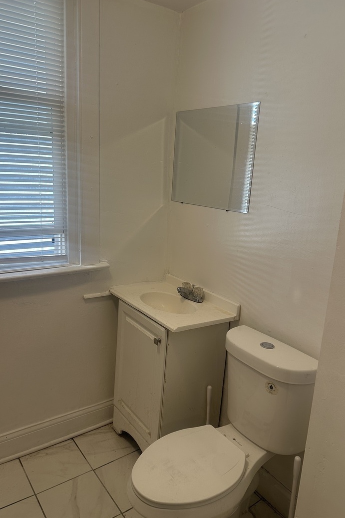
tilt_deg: -12.4
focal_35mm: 26
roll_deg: -3.2
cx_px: 154
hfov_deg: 49.5
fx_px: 374
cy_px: 250
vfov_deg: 69.4
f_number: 1.78
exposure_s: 1/120
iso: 80
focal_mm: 6.86
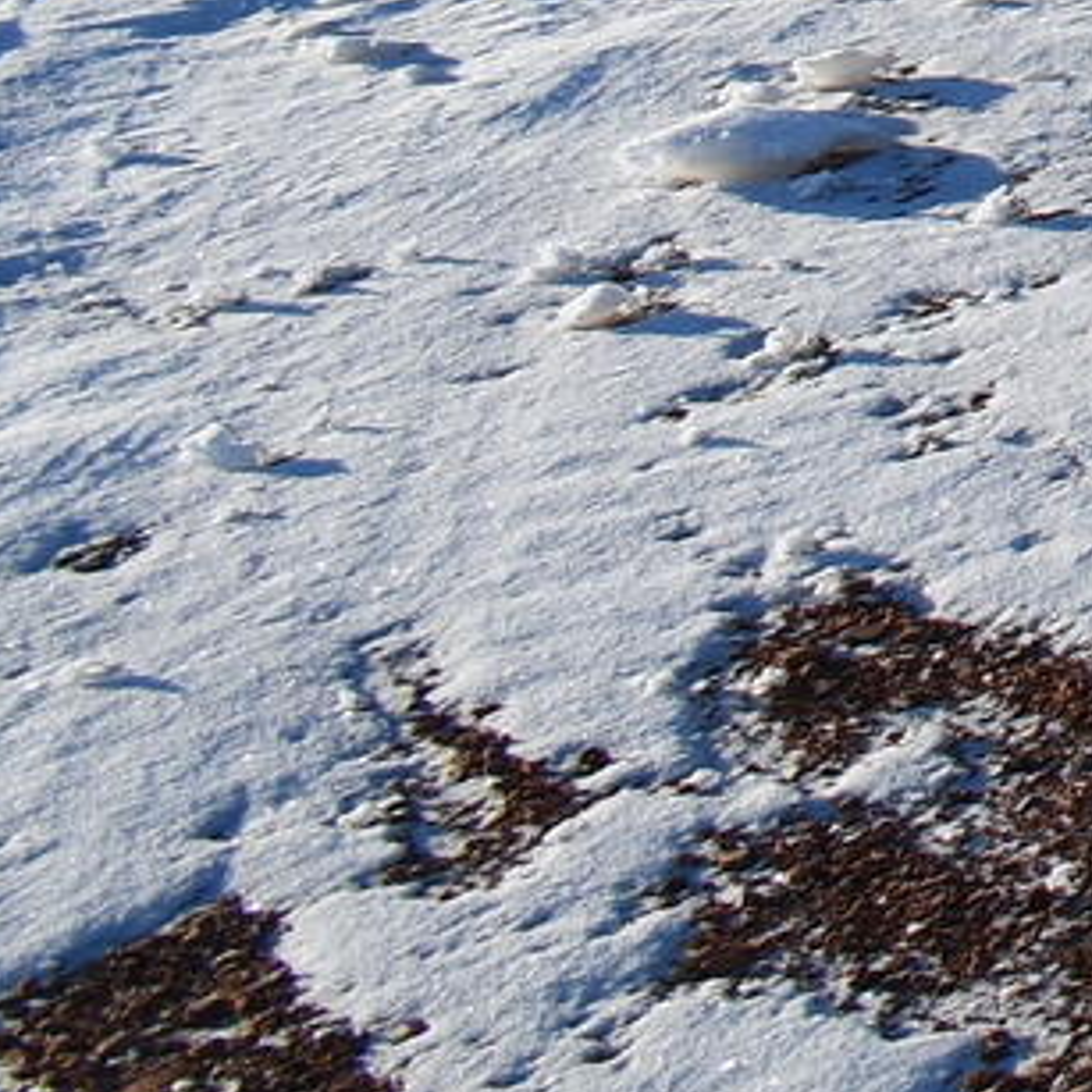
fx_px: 2962
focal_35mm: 83
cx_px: 3489
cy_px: -927
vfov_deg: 16.9
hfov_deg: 10.7
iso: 100
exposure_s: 1/400
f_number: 8
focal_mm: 10
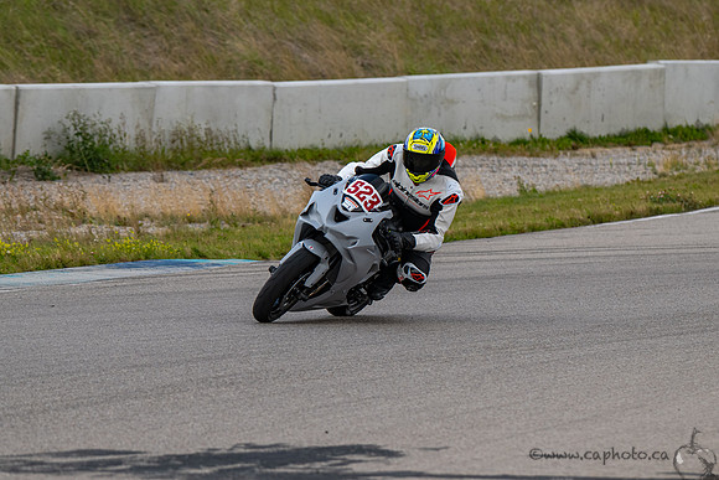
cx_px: 361
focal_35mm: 363
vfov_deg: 3.8
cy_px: 278
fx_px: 7245
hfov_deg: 5.7
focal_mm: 250
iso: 320
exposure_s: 1/1250
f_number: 5.6
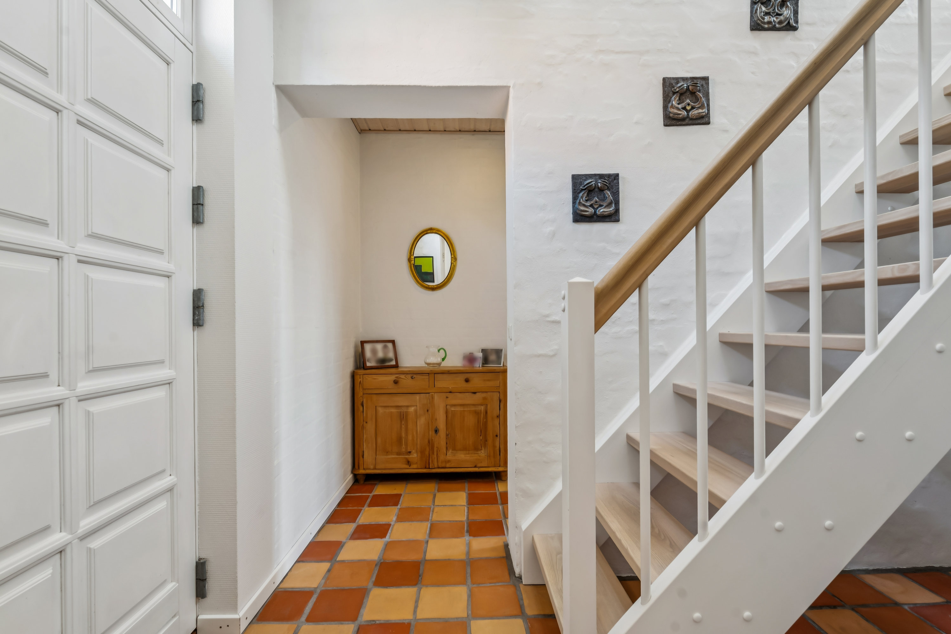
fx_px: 423
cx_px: 476
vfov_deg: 73.7
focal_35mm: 16
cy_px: 317
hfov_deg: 96.7
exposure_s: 1/5
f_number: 8
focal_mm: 16
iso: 200
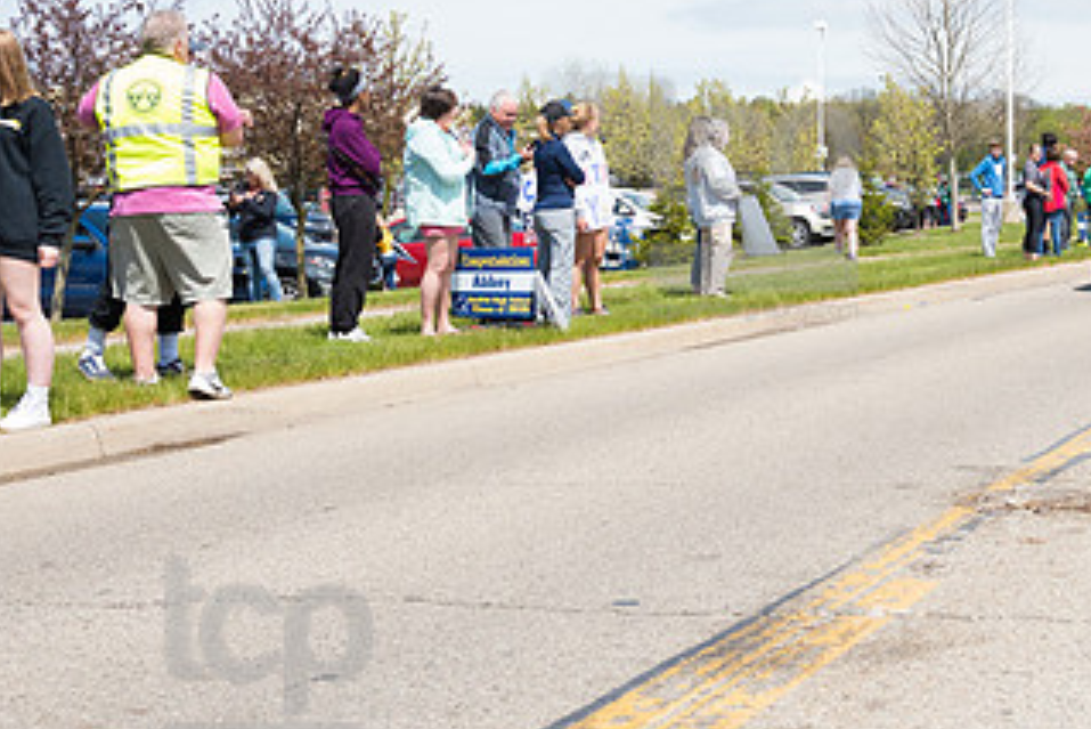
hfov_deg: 29.0
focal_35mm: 69
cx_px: 756
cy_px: 200
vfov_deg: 19.6
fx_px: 2092
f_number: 7.1
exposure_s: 1/1600
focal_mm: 38
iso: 1000
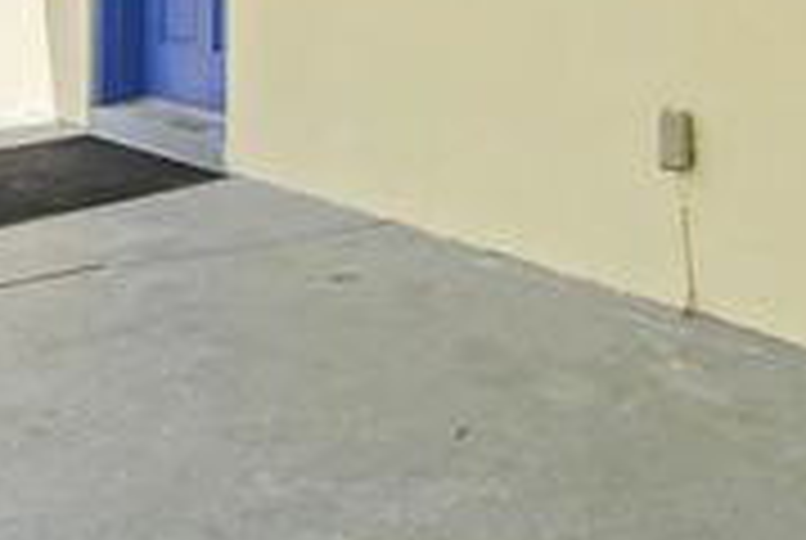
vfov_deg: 24.5
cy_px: -110
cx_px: 630
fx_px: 1121
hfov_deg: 38.2
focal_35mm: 50
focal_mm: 14
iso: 250
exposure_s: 1/60
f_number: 9
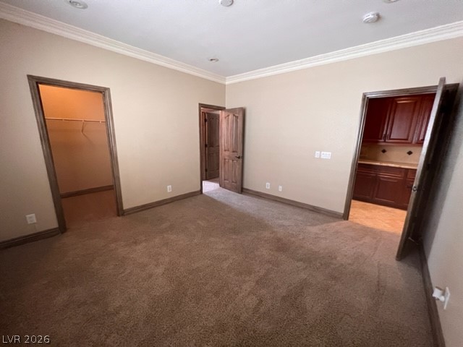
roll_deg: -1.6
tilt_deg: -10.5
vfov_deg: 89.9
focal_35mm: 13
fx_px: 174
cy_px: 174
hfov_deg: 106.2
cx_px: 232
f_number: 1.8
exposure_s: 1/60
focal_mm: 1.57
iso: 400
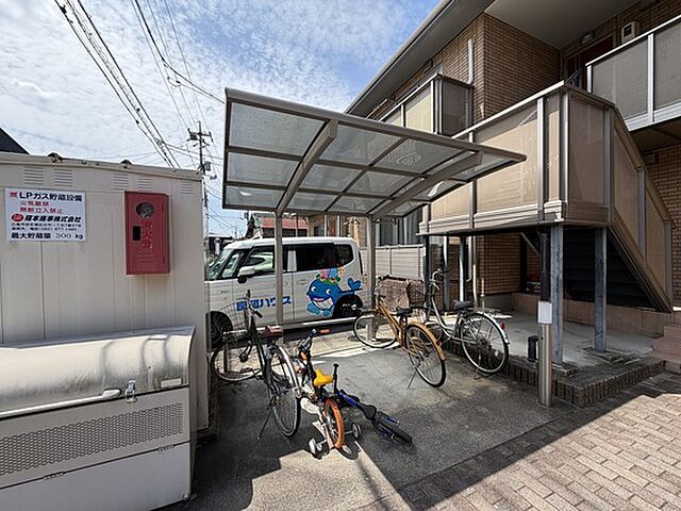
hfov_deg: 102.1
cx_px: 340
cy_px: 256
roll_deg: +0.5
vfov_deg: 85.7
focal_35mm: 14
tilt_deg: +0.4
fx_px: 275
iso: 32
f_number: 2.2
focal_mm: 2.22
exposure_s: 1/770
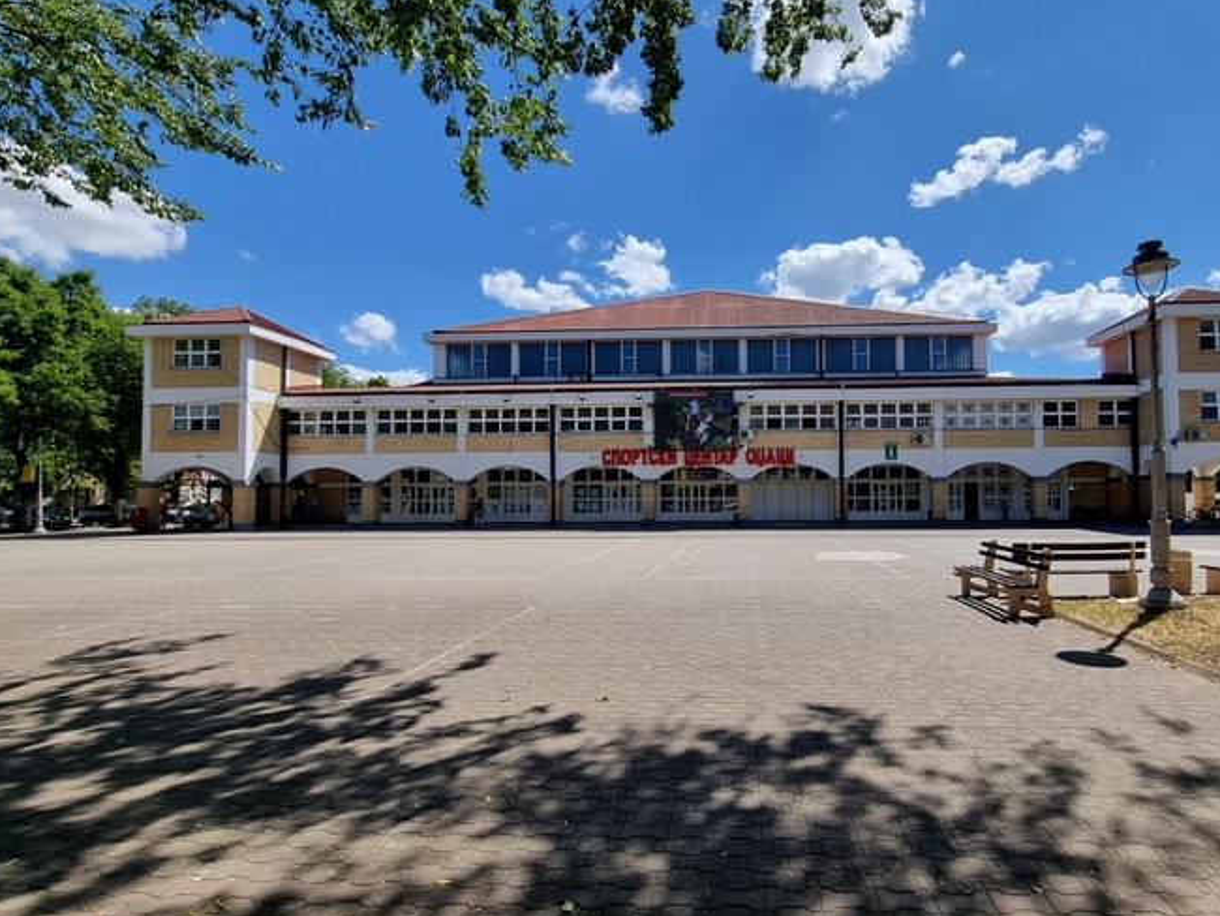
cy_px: 482
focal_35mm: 16
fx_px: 564
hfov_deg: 93.6
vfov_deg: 78.1
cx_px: 715
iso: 50
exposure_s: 1/1424
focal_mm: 2.2
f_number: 2.2
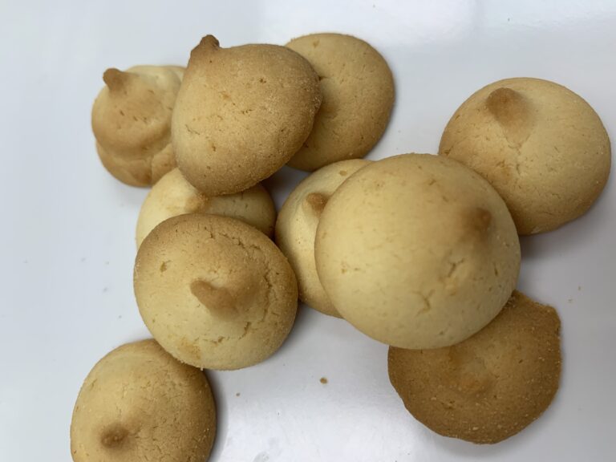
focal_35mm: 26
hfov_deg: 67.3
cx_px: 308
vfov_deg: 53.1
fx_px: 463
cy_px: 231
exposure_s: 1/120
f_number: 1.8
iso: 40
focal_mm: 4.25
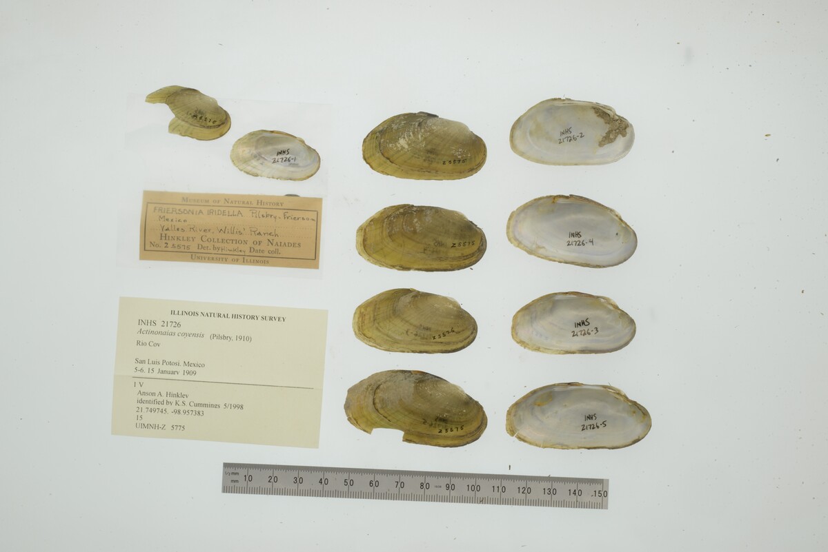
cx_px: 414
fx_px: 1380
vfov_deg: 22.6
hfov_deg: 33.4
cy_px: 276
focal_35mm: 60
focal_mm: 60
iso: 100
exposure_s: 1/10
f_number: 32
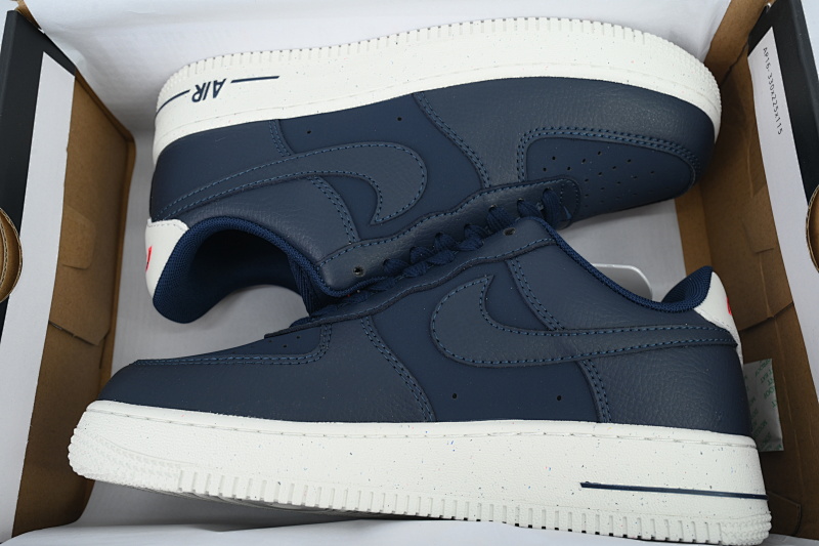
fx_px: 694
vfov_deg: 42.9
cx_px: 410
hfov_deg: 61.1
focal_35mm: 30
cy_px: 273
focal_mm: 30.5
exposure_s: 1/100
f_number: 9
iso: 400
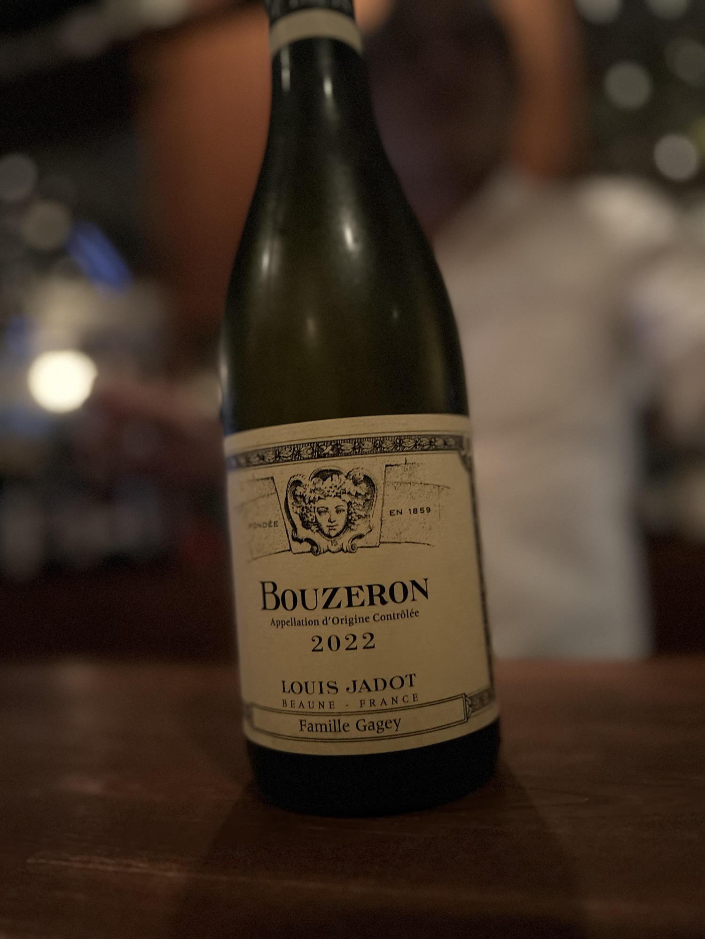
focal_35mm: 26
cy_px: 470
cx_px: 352
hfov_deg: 53.1
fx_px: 706
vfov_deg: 67.3
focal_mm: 5.7
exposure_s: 1/20
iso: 1000
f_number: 1.5
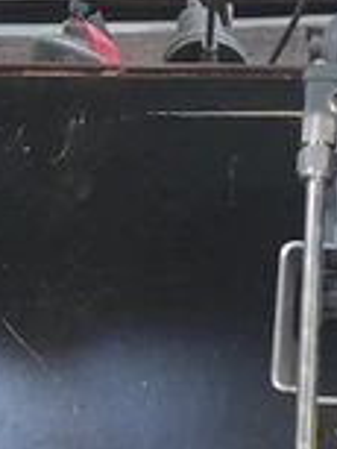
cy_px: 546
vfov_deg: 25.5
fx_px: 881
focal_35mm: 68
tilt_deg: -73.5
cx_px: 419
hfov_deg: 20.1
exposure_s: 1/4
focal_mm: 4.25
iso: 64
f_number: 1.8
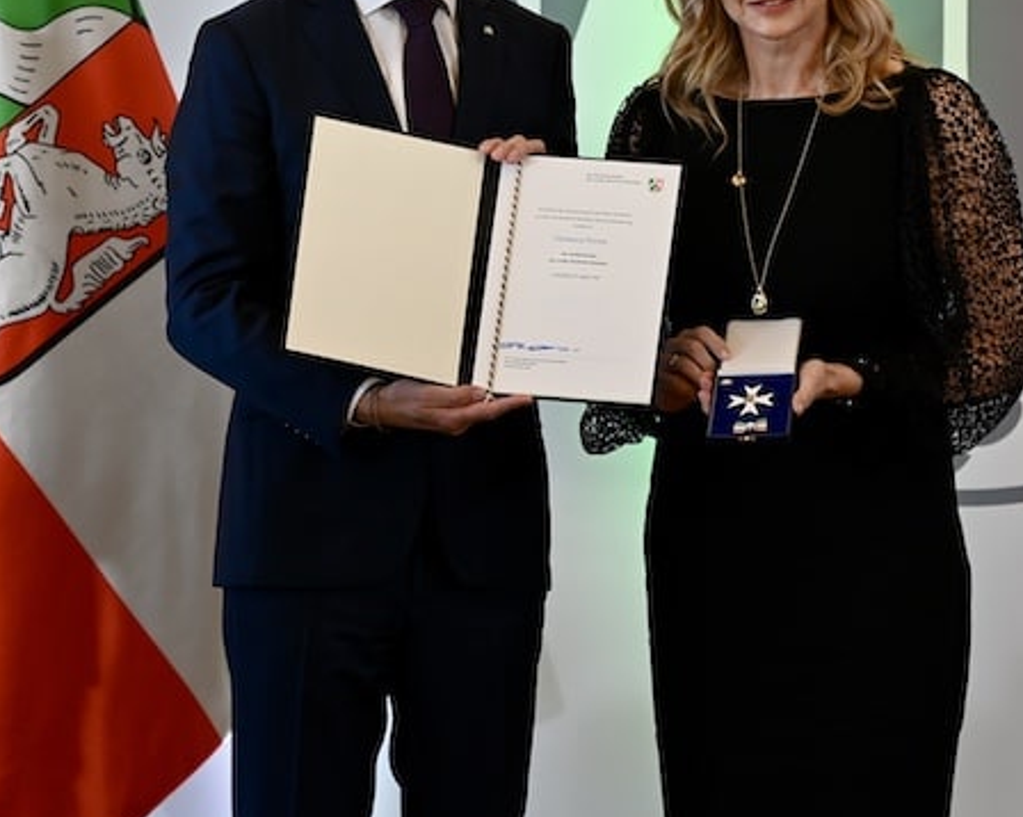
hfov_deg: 5.3
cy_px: 92
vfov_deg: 4.2
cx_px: 176
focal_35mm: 365
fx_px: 11046
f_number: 3.5
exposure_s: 1/100
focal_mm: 170
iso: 110
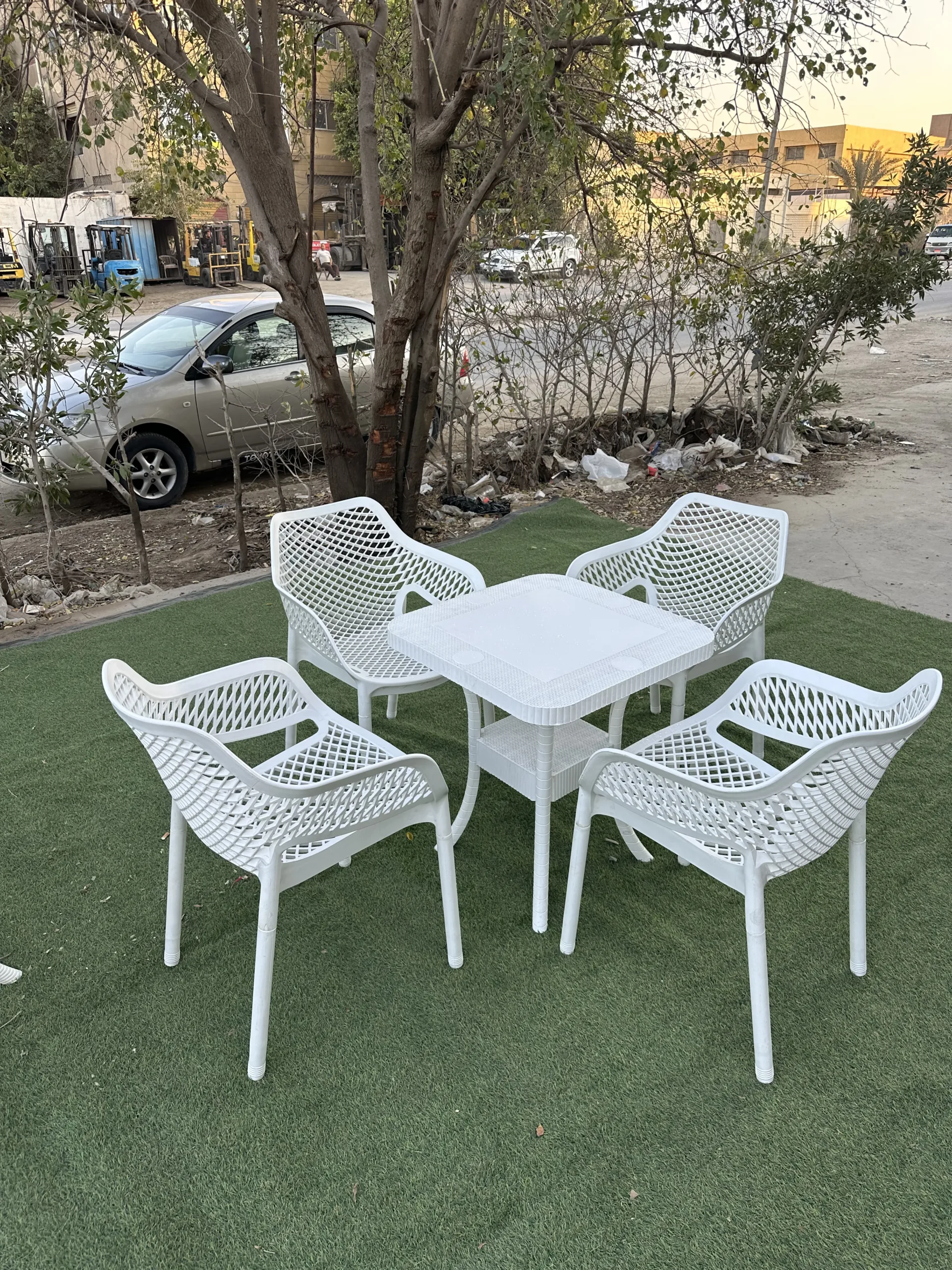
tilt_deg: -23.9
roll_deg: +0.4
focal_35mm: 24
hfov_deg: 56.8
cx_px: 476
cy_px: 635
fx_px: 880
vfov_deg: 71.6
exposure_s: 1/231
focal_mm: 6.86
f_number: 1.78
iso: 64
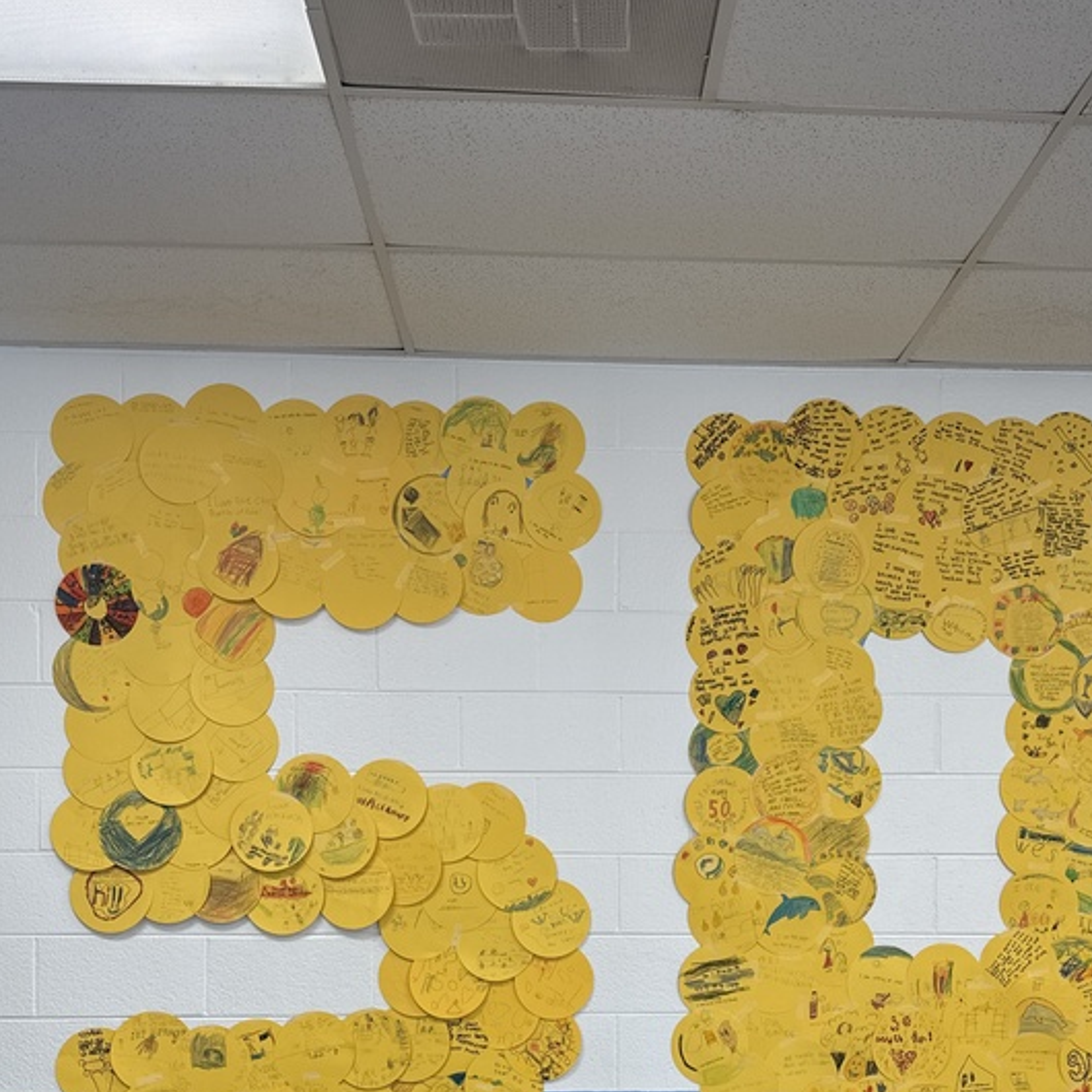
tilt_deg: -1.5
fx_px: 1463
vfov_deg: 39.3
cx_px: 643
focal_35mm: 41
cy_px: 874
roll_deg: +0.8
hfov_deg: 40.8
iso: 64
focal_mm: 6.76
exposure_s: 1/120
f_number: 1.78
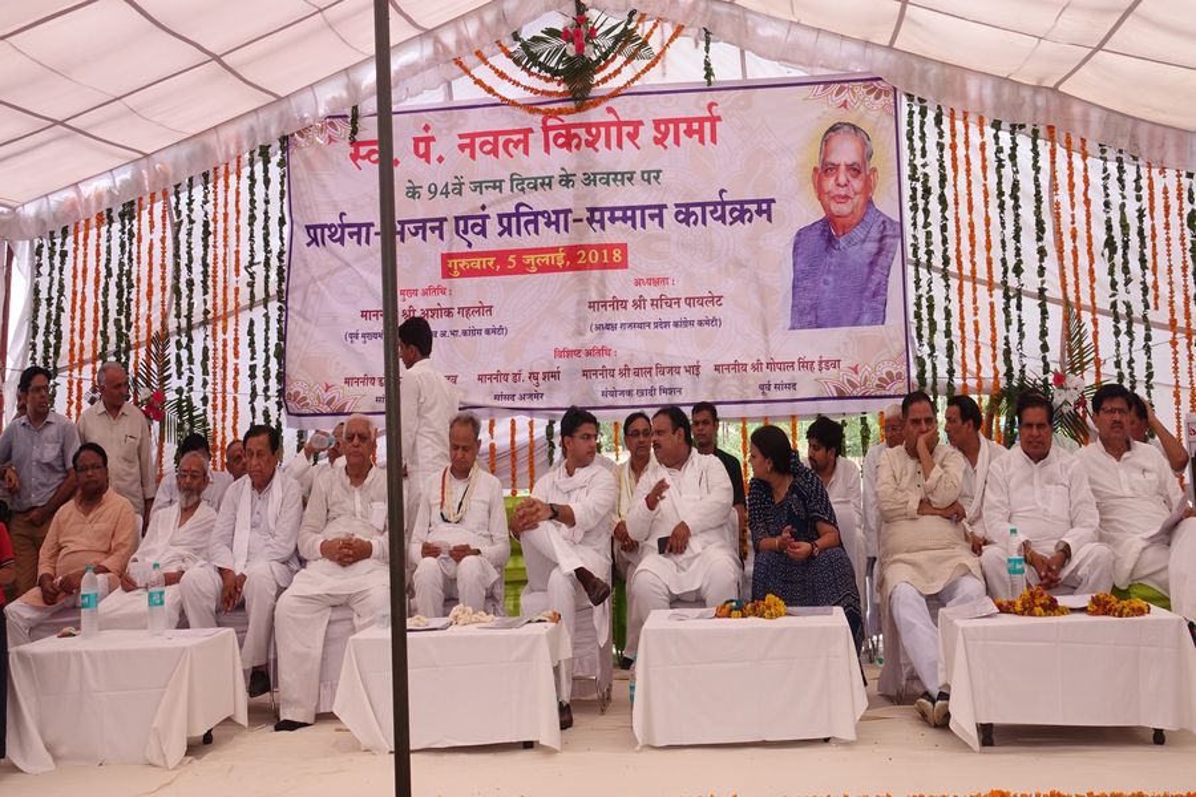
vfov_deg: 41.1
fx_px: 1063
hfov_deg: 58.7
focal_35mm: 32
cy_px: 398
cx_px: 598
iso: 100
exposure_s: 1/125
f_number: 5.6
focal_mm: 11.77
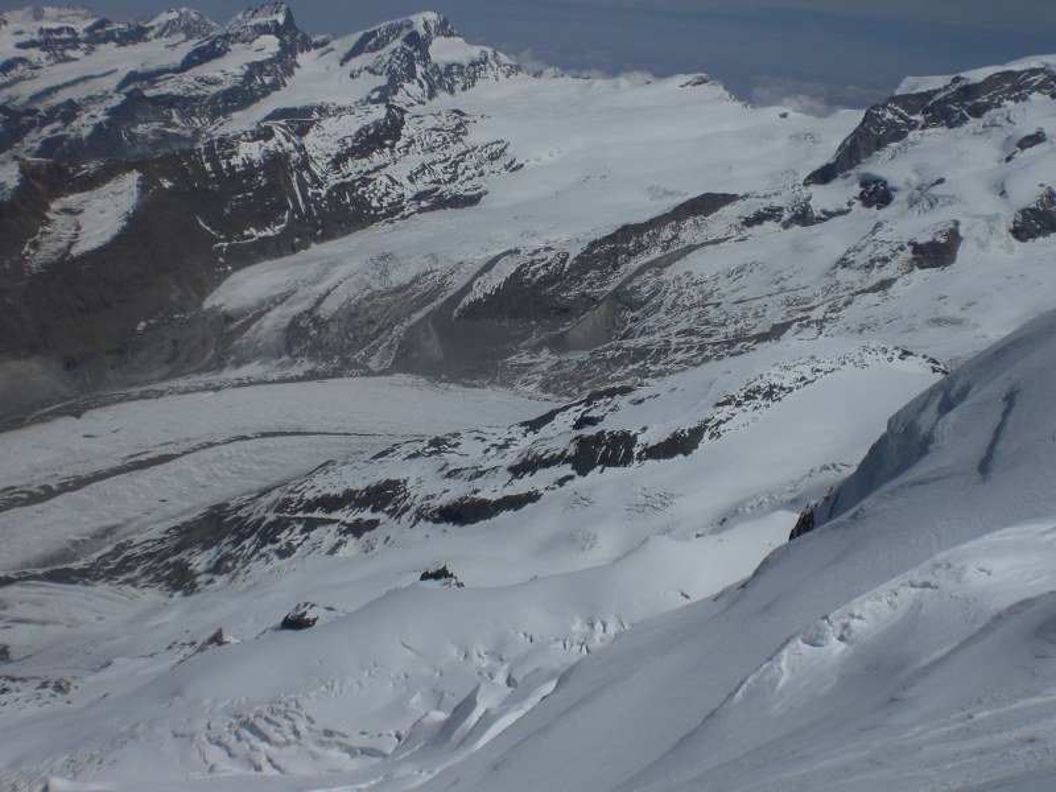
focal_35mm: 38
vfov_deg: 37.7
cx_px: 528
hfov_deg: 49.0
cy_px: 396
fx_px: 1159
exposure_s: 1/2000
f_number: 4.4
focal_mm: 6.3
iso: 50
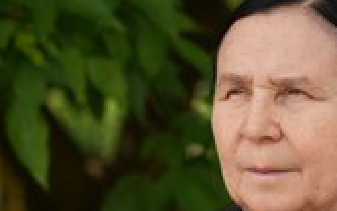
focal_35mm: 179
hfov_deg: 11.7
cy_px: 175
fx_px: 1645
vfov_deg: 7.3
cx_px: 225
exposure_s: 1/250
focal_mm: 75
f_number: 3.5
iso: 80
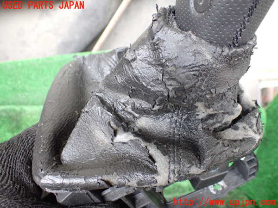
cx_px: 139
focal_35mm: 30
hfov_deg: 60.0
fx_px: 241
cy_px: 104
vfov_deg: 46.8
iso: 800
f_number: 2.3
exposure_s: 1/80
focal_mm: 5.4
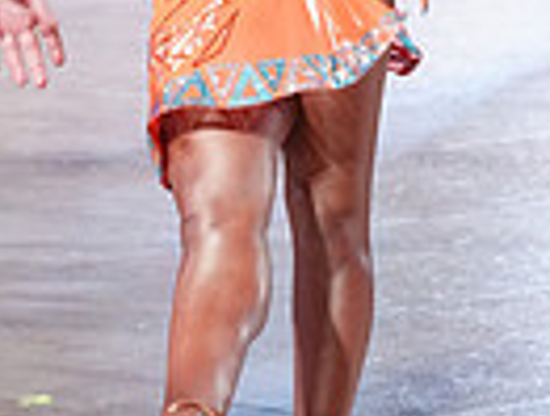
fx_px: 5544
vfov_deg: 4.3
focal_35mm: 348
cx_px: 2
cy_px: -172
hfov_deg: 5.7
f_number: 4
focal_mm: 82
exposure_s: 1/320
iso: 3200
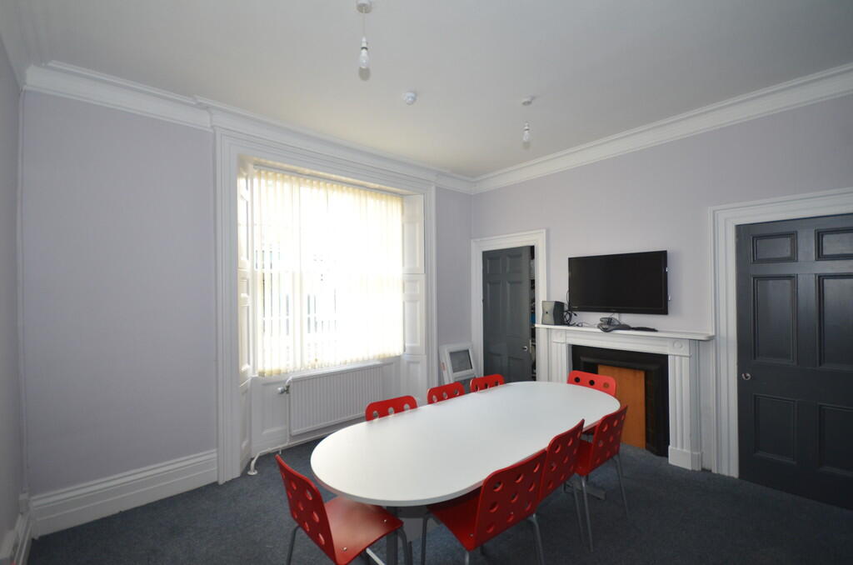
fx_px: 355
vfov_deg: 77.1
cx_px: 426
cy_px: 282
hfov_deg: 100.5
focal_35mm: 15
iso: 500
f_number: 4
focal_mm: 10
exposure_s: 1/60
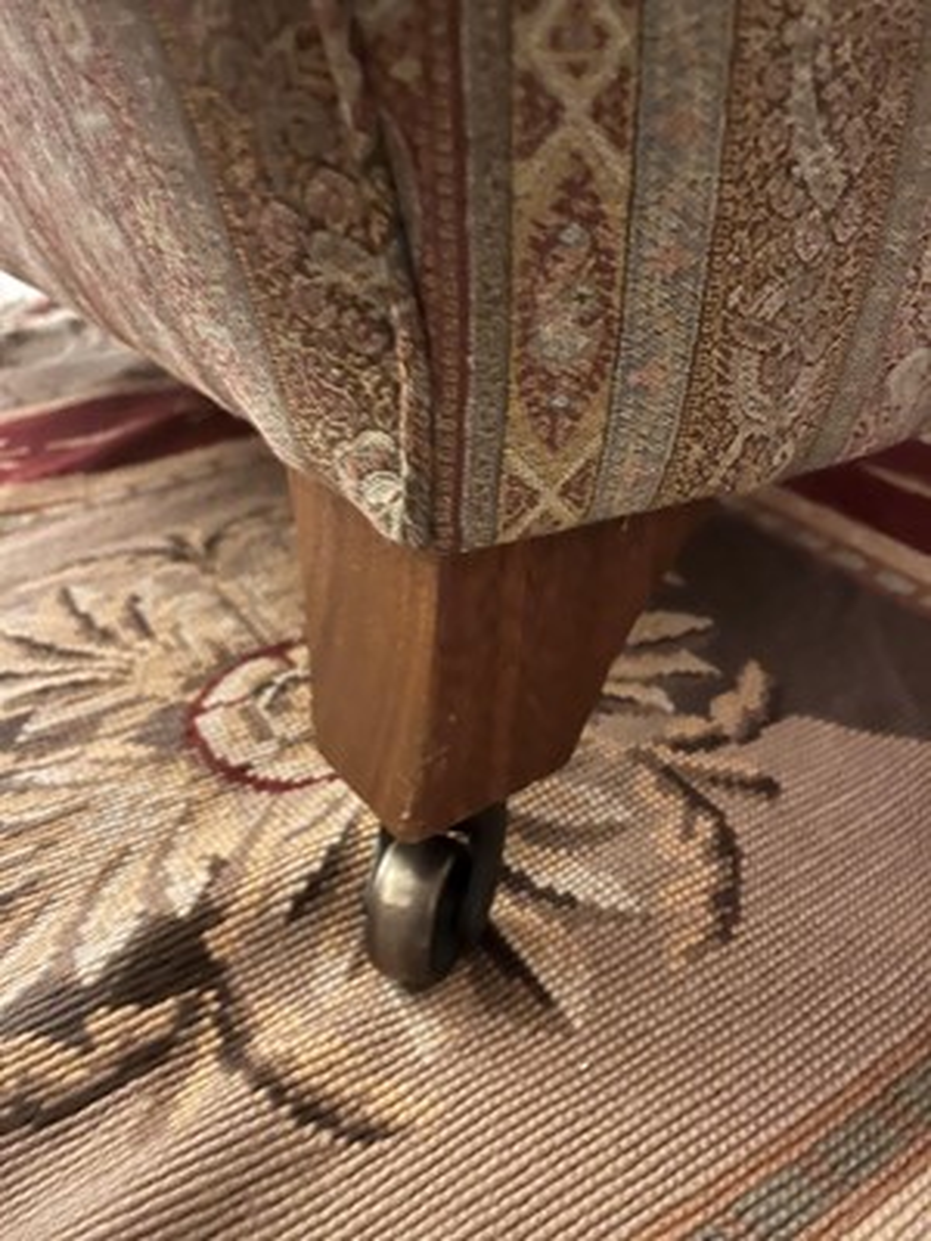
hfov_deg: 53.1
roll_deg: +1.6
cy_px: 620
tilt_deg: -31.9
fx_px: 932
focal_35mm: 26
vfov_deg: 67.3
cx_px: 466
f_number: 1.6
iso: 640
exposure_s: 1/13
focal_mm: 5.1
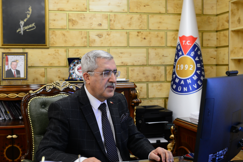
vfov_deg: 27.5
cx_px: 126
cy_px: 84
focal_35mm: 49
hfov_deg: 40.3
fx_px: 331
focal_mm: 40
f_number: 4
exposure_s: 1/160
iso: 1000
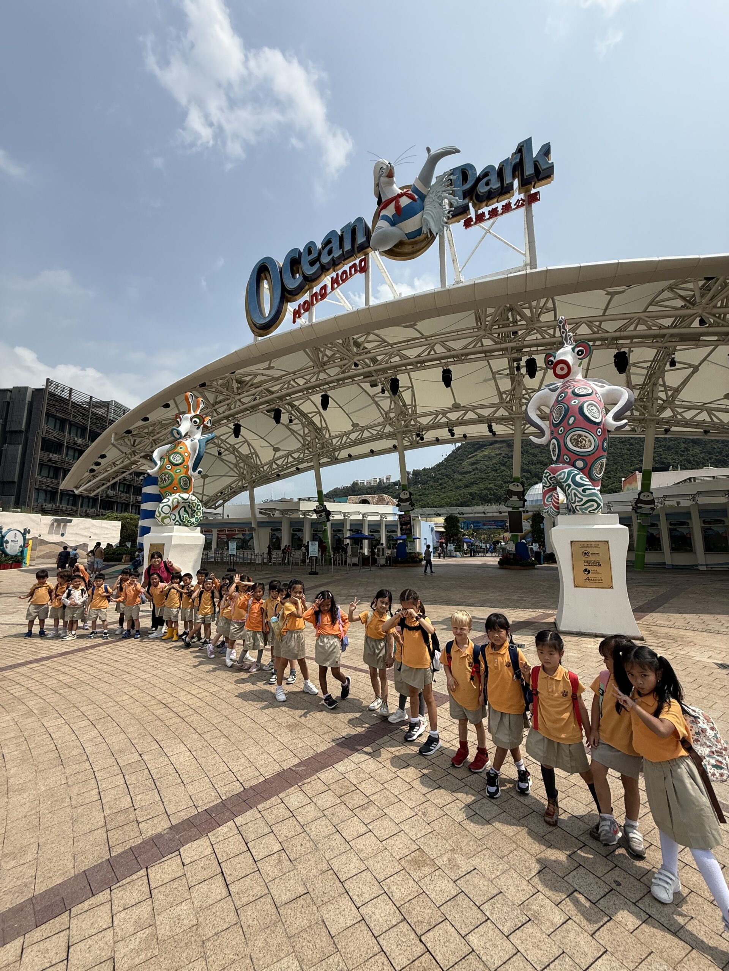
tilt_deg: +9.2
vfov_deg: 102.1
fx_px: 393
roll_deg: +0.2
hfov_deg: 85.7
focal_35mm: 14
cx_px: 364
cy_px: 486
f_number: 2.2
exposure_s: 1/2410
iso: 50
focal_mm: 2.22
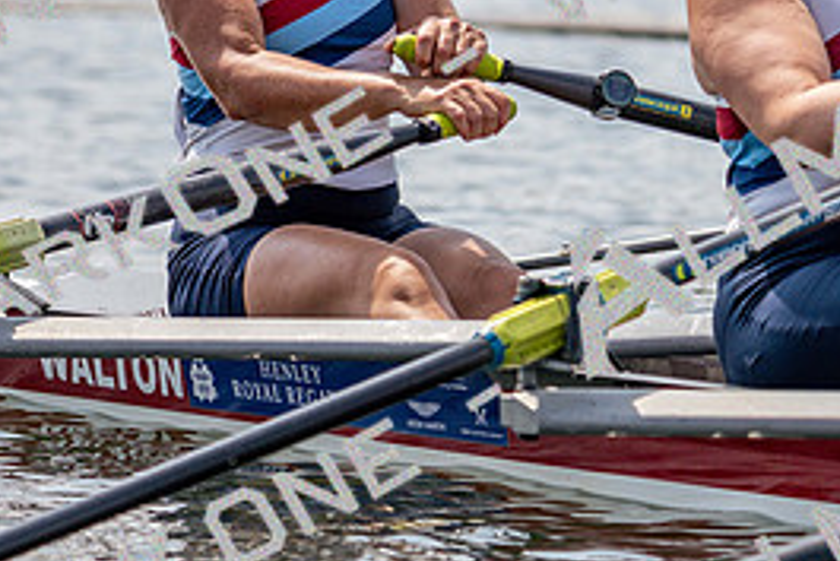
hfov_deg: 4.7
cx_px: 298
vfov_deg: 3.1
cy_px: 78
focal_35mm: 438
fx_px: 10225
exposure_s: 1/1600
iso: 200
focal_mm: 200
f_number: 5.6
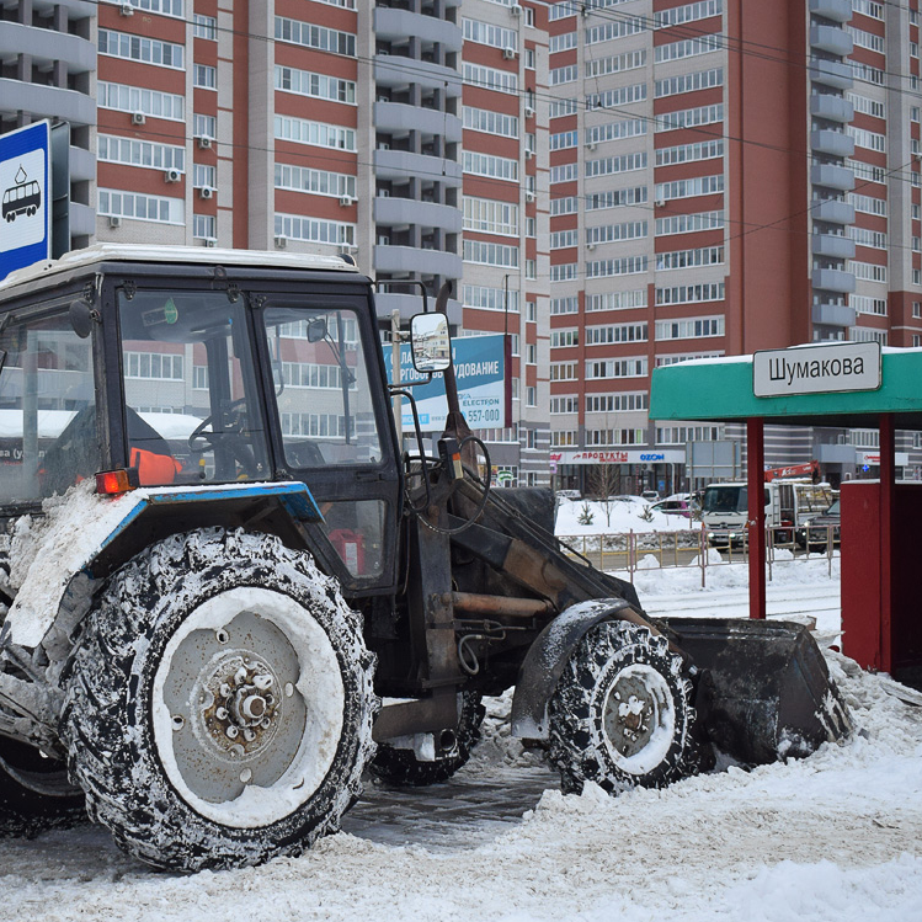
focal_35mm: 49
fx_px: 1477
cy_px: 467
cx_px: 284
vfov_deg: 34.7
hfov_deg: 34.3
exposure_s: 1/800
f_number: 6.3
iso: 400
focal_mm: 24
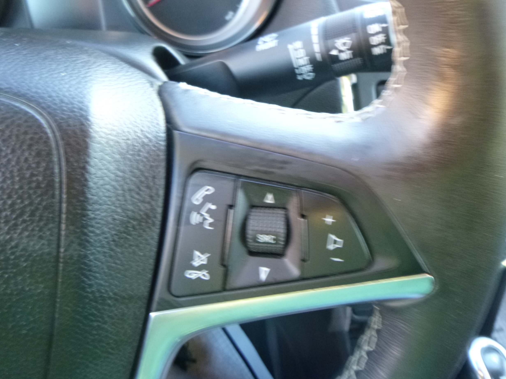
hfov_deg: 67.3
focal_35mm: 26
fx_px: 380
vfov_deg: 53.0
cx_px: 260
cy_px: 197
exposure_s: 1/5
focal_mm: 4.5
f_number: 3.9
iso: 400
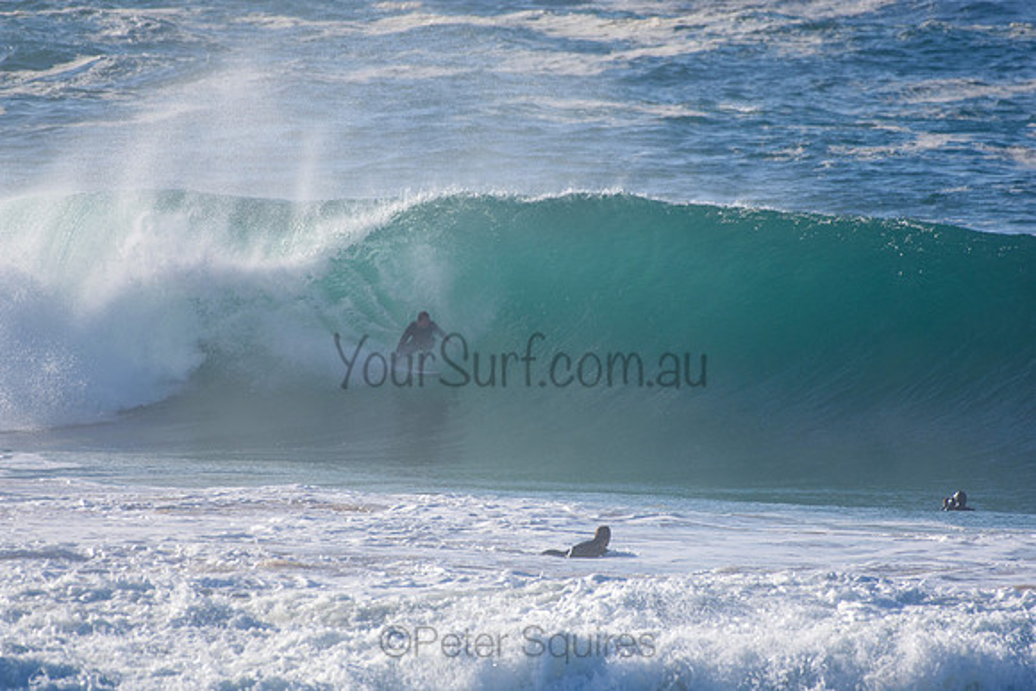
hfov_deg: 2.7
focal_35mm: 750
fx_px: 21587
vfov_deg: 1.8
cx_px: 518
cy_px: 346
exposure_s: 1/2000
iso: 320
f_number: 5.6
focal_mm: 500
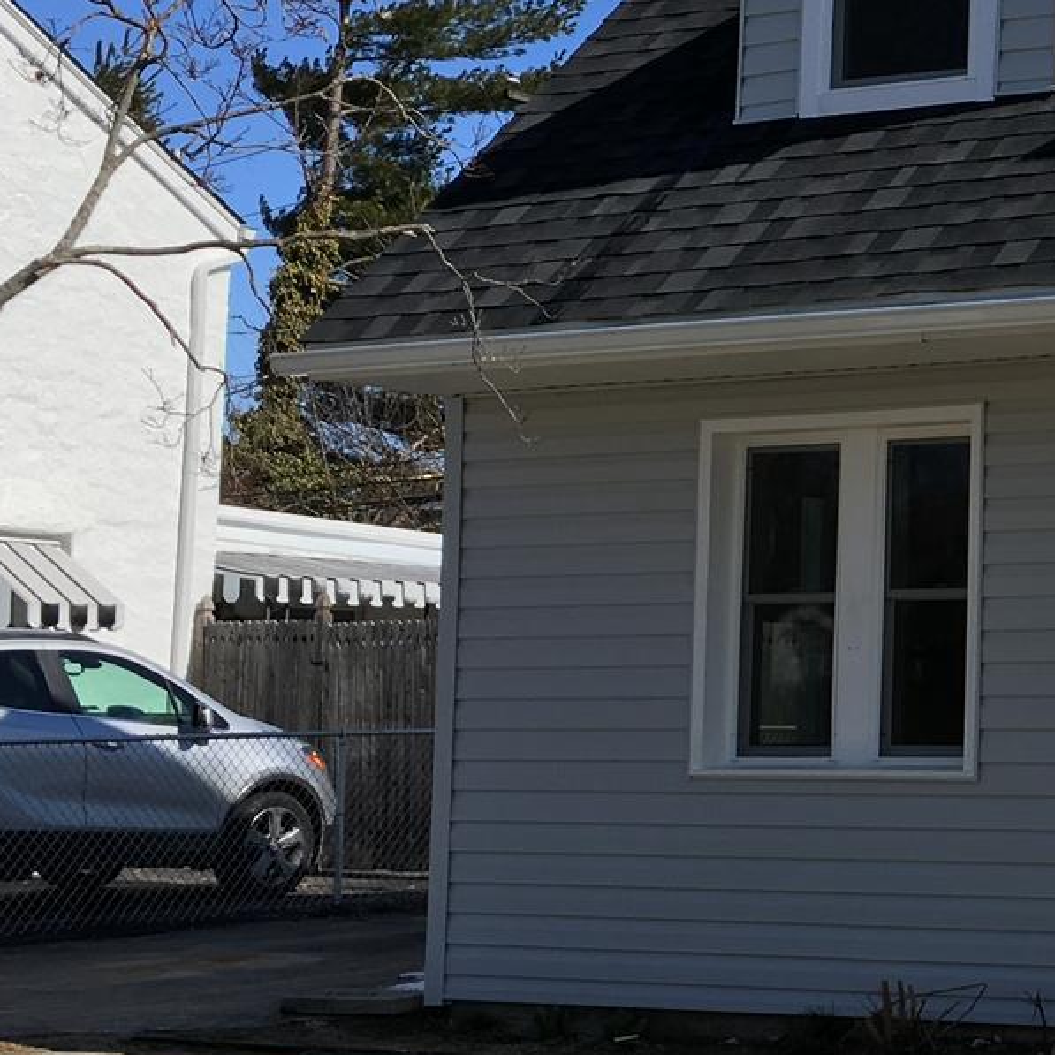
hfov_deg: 18.1
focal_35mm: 88
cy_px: 422
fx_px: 3034
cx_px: 1456
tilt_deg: +5.1
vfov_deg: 19.7
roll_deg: -0.4
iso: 25
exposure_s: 1/2079
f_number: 2.2
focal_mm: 4.15
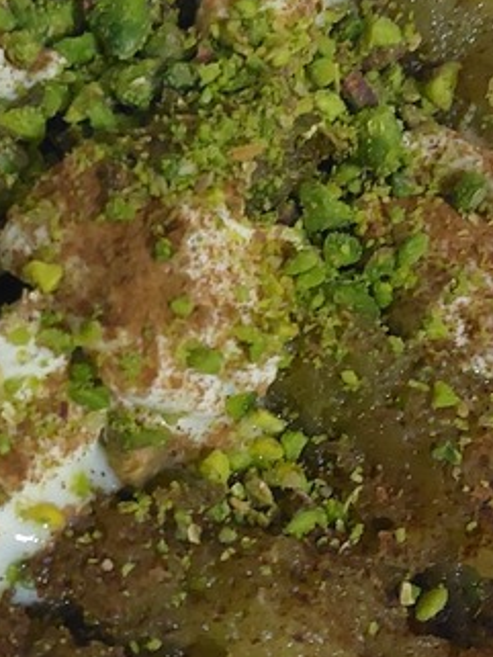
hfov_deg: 17.1
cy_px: 327
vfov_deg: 22.7
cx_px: 121
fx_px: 1632
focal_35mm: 86
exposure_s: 1/17
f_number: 1.8
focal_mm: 4.6
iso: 1600
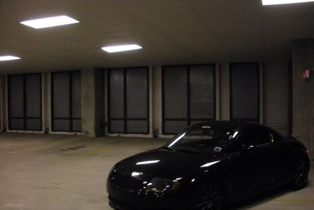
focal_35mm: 38
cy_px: 119
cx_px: 159
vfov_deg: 35.0
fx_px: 332
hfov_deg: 50.7
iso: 400
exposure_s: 1/50.4
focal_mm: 6.3
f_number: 3.5
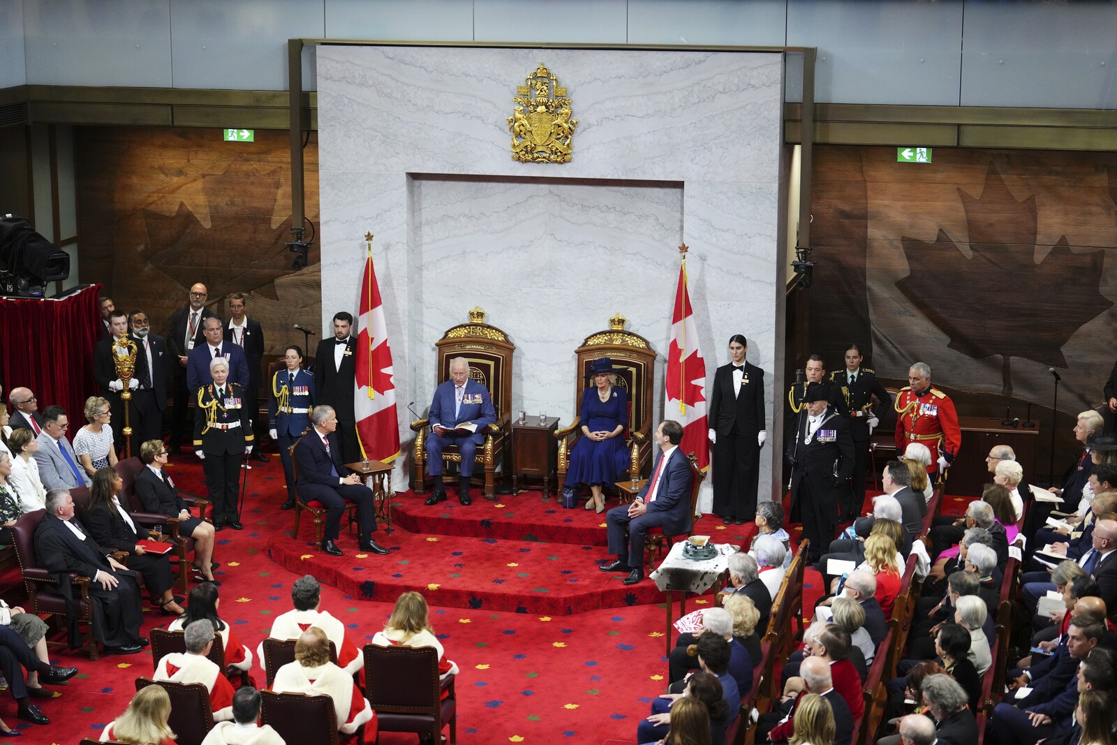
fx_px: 2172
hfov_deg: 28.8
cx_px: 558
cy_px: 372
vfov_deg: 19.5
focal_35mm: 70
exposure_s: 1/500
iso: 4000
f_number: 2.8
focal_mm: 70
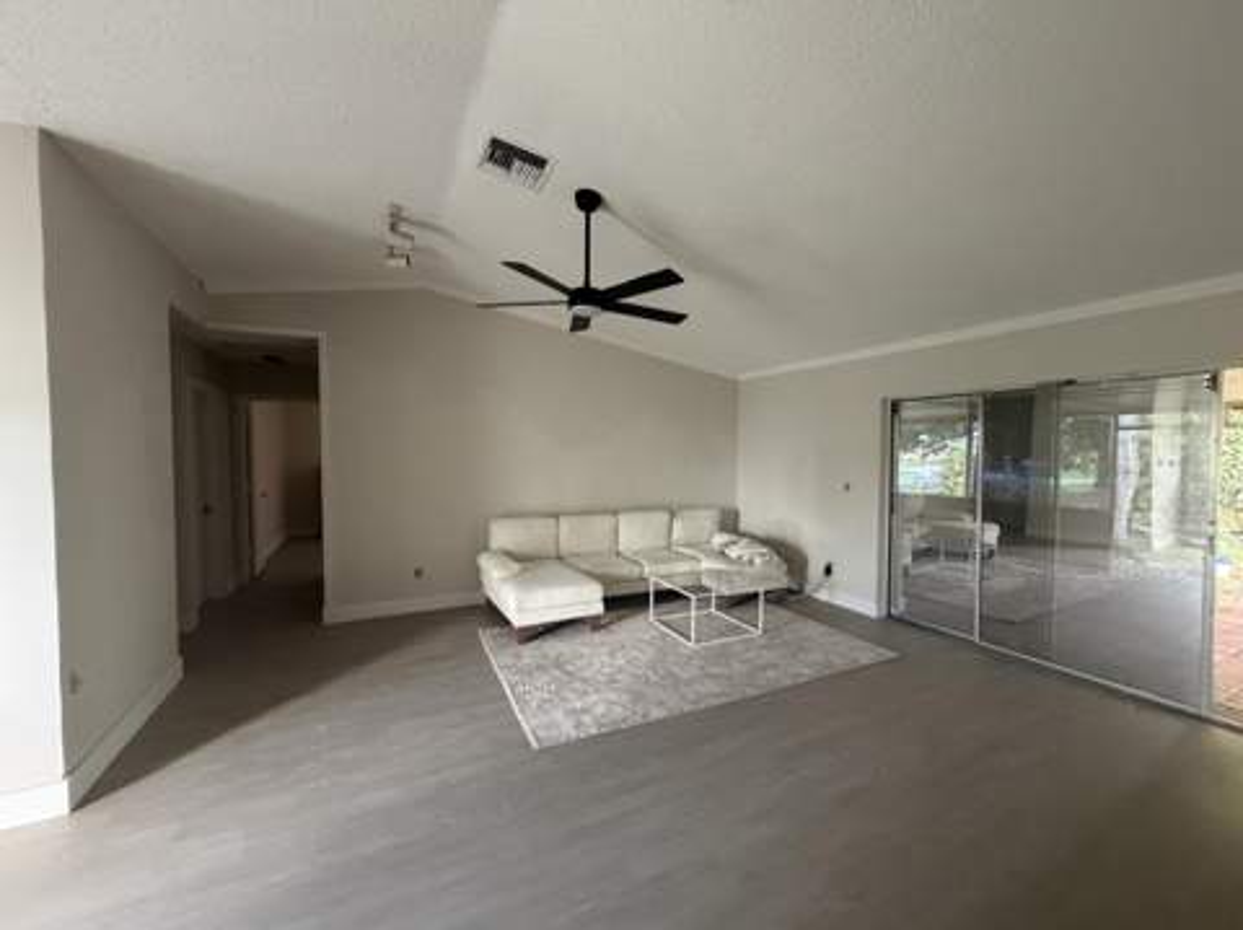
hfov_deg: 102.1
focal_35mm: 14
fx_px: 502
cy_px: 465
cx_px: 622
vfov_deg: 85.6
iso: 500
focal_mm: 2.22
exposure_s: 1/60
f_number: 2.2
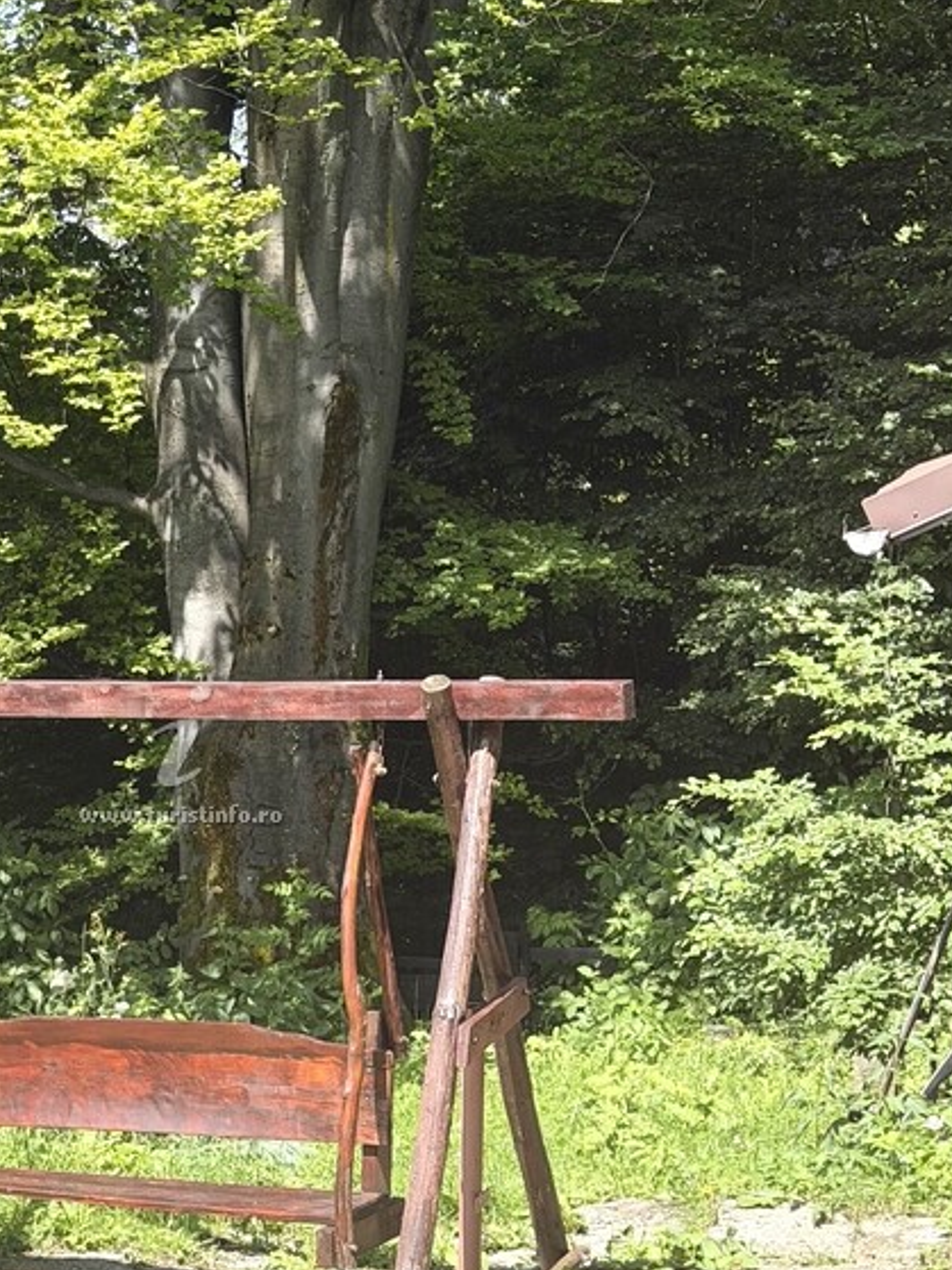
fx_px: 3228
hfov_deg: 16.6
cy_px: 713
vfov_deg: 22.2
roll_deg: -1.2
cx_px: 143
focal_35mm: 88
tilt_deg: -7.8
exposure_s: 1/1642
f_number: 1.78
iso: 64
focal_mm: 6.76
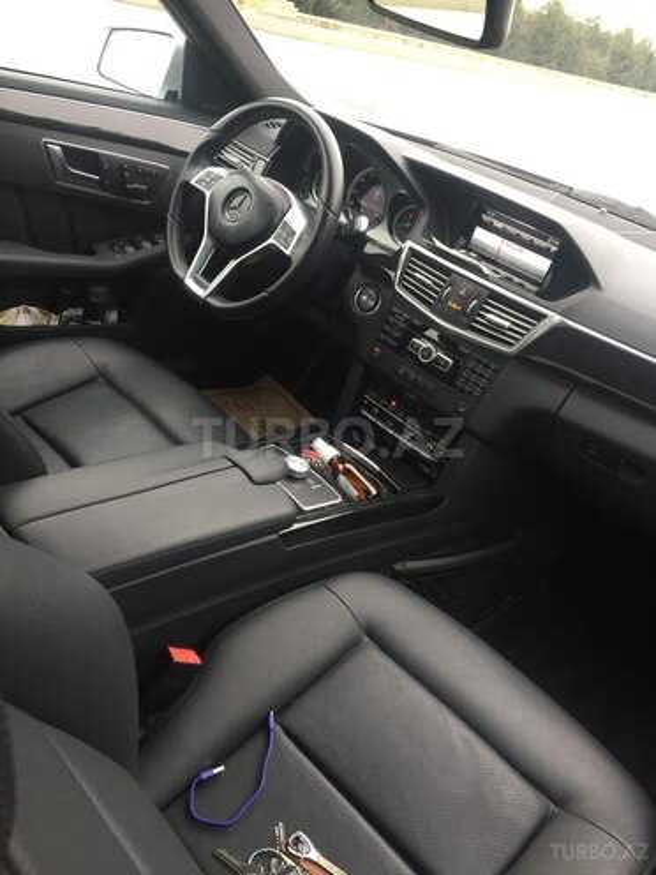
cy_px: 438
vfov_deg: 61.7
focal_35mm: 29
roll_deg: -12.5
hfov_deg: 48.2
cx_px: 328
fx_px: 733
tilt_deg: -29.7
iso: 50
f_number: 2.2
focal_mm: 4.15
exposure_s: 1/33
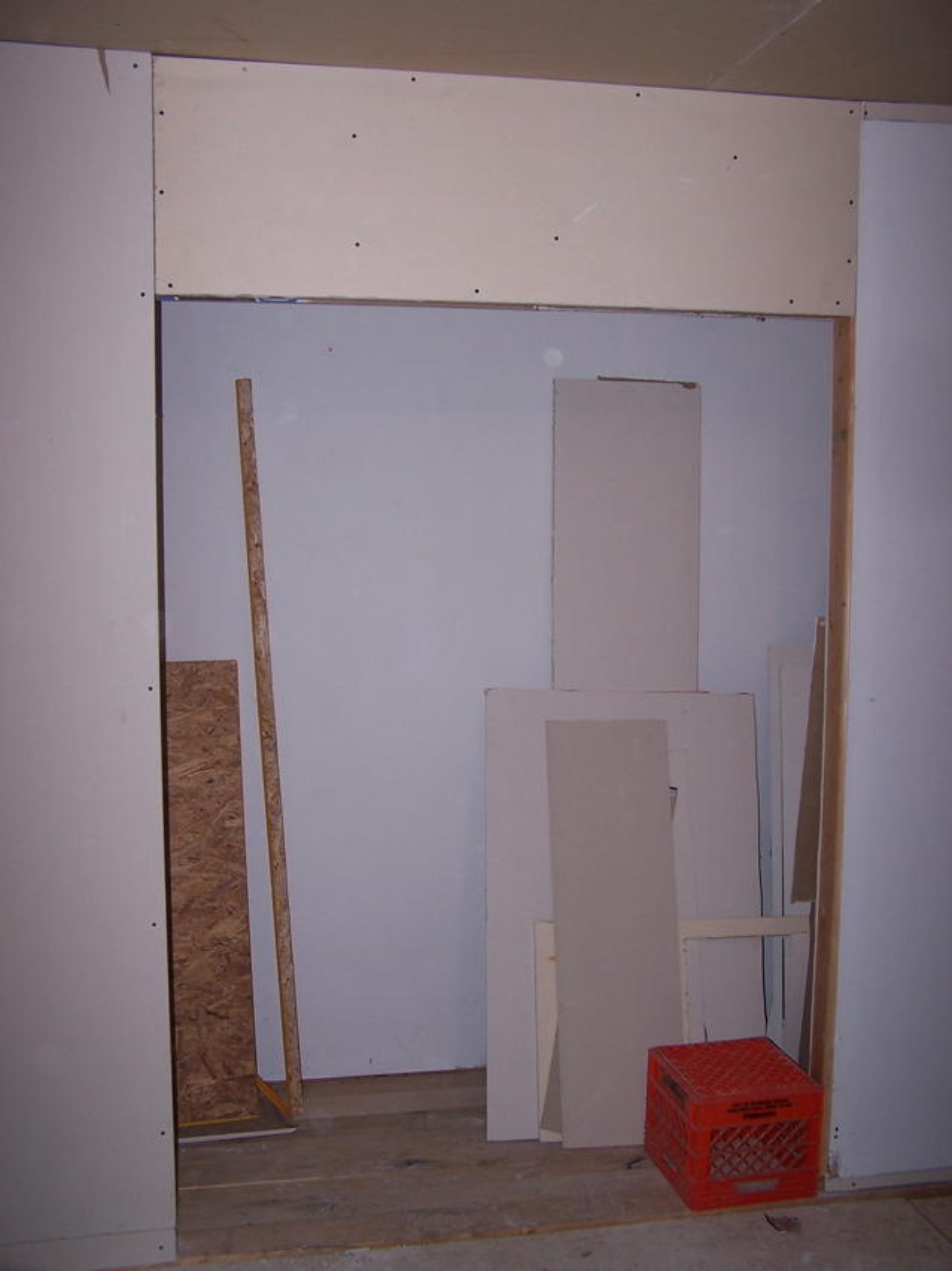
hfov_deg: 37.7
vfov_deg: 49.0
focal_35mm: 38
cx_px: 476
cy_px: 636
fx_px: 1394
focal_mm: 6.3
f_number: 2.8
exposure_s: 1/60
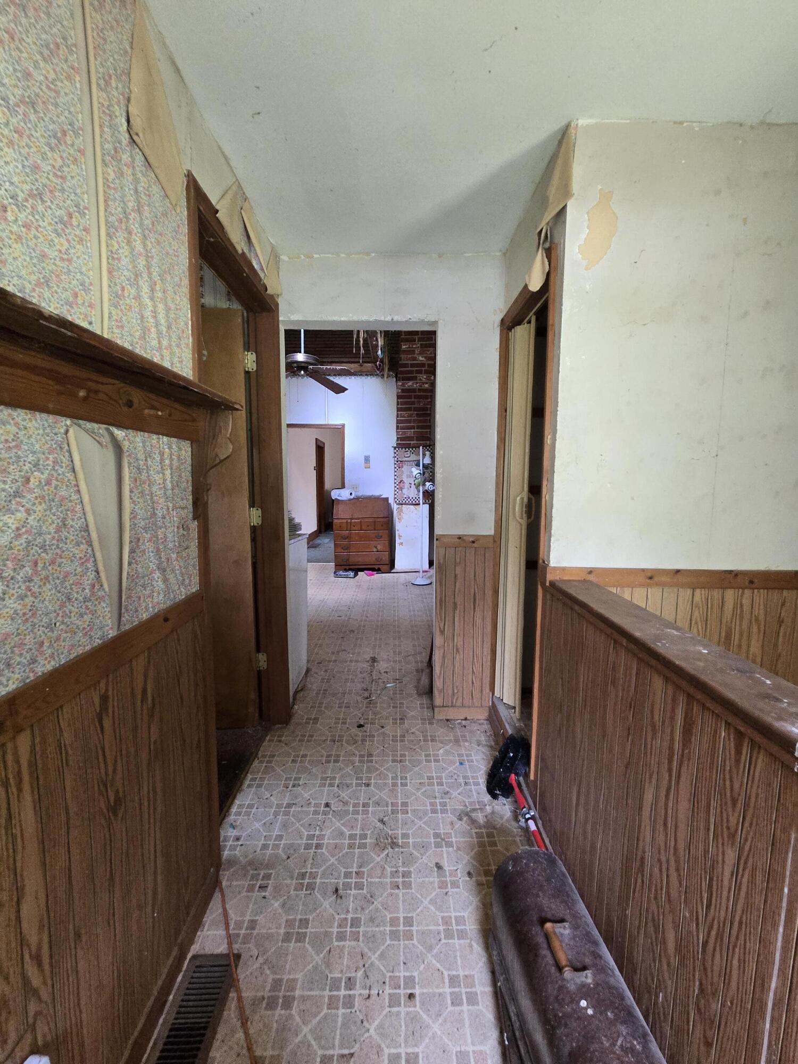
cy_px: 532
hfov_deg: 89.9
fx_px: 400
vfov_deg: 106.2
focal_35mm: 13
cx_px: 399
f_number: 2.2
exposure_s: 1/60
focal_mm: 2.2
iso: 640
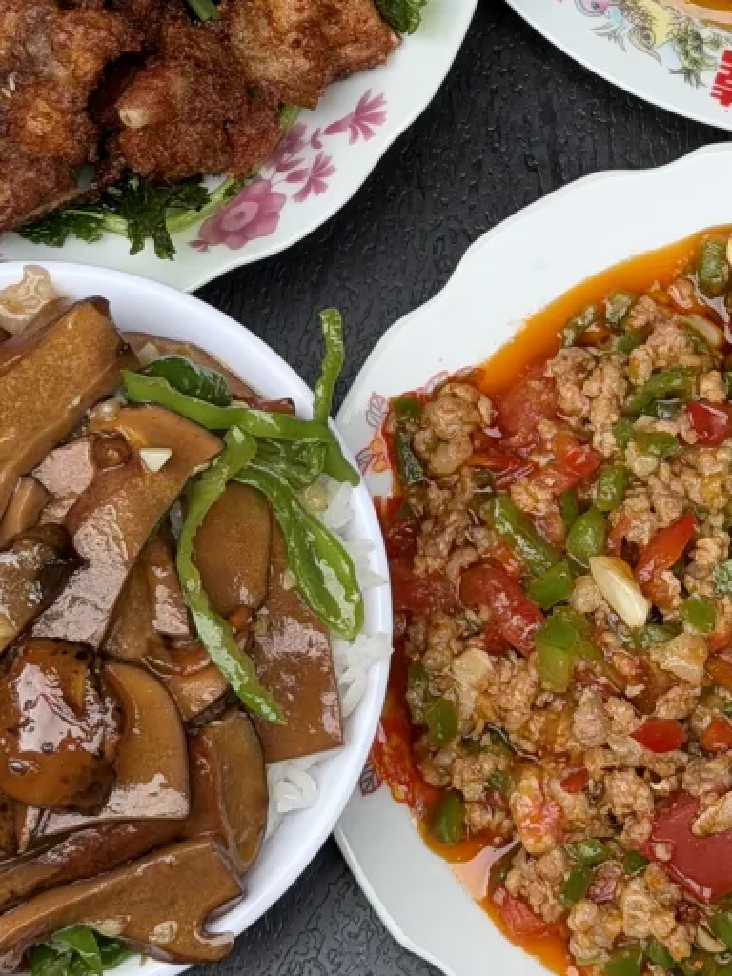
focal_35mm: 135
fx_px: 3806
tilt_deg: -72.7
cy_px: -63
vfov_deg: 14.3
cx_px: 433
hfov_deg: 11.0
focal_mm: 6.76
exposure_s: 1/1307
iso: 64
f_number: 1.78
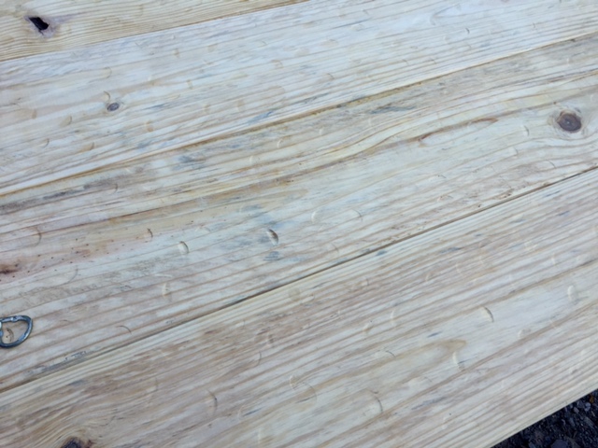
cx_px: 299
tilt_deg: -58.6
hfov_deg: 61.7
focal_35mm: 29
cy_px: 224
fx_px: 501
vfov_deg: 48.2
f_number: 2.2
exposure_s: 1/791
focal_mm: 4.15
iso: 32
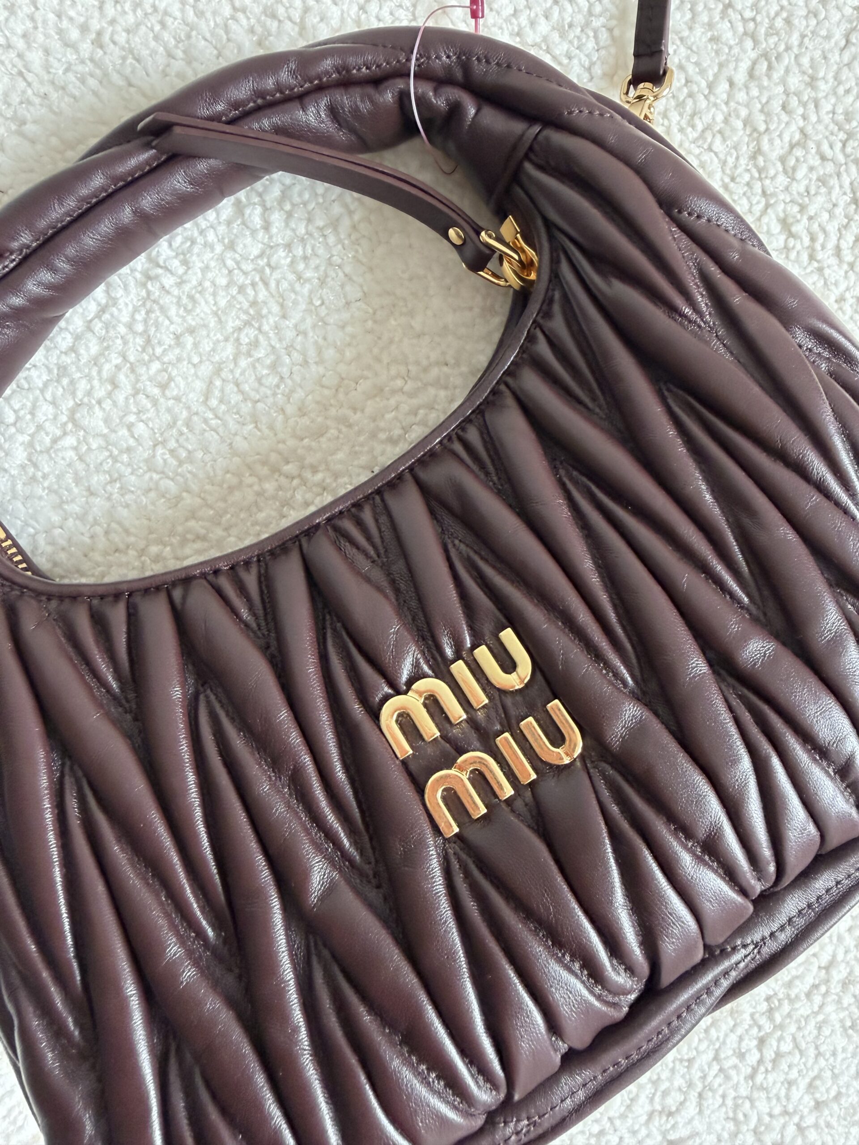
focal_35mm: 24
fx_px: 794
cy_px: 572
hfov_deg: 56.8
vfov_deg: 71.6
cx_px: 430
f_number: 2.2
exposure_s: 1/81
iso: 320
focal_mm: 2.22
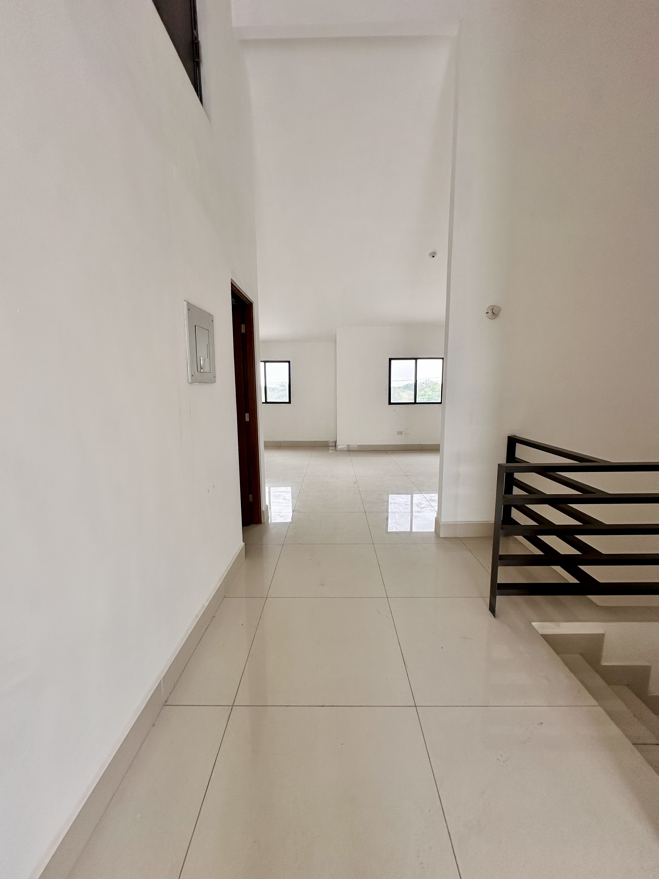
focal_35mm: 14
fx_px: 355
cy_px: 440
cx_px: 330
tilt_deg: -8.7
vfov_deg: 102.1
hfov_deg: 85.7
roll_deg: +0.3
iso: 80
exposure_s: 1/99
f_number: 2.2
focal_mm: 2.22
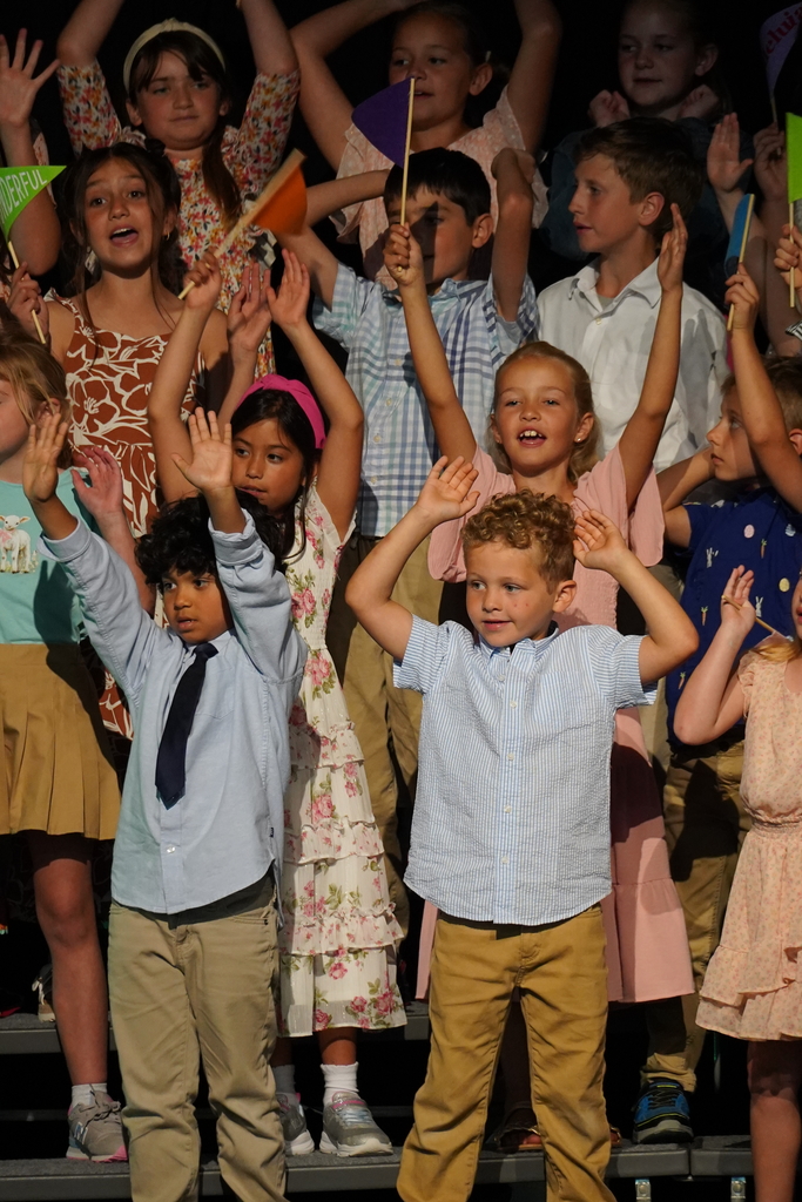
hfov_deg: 3.9
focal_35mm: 354
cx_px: 401
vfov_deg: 5.8
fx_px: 11825
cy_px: 601
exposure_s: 1/125
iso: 4000
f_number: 6.3
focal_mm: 236
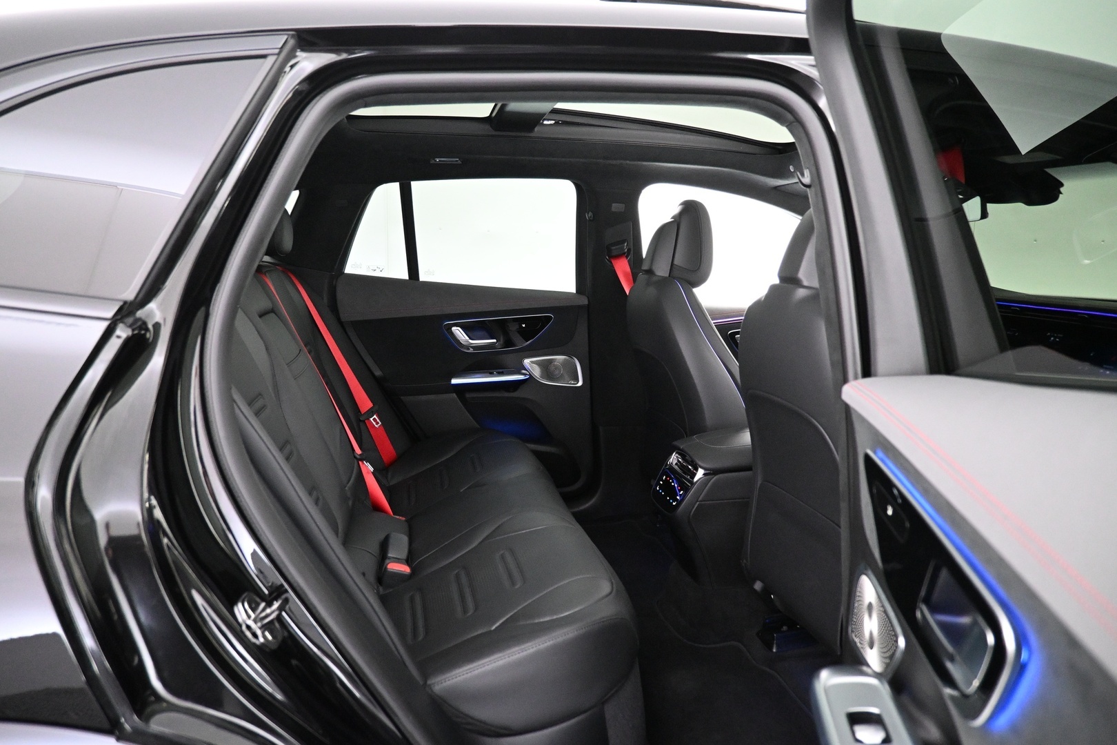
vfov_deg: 53.1
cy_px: 372
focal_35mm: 24
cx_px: 558
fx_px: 745
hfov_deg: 73.7
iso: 4000
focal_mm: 16
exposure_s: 1/20
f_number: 3.5
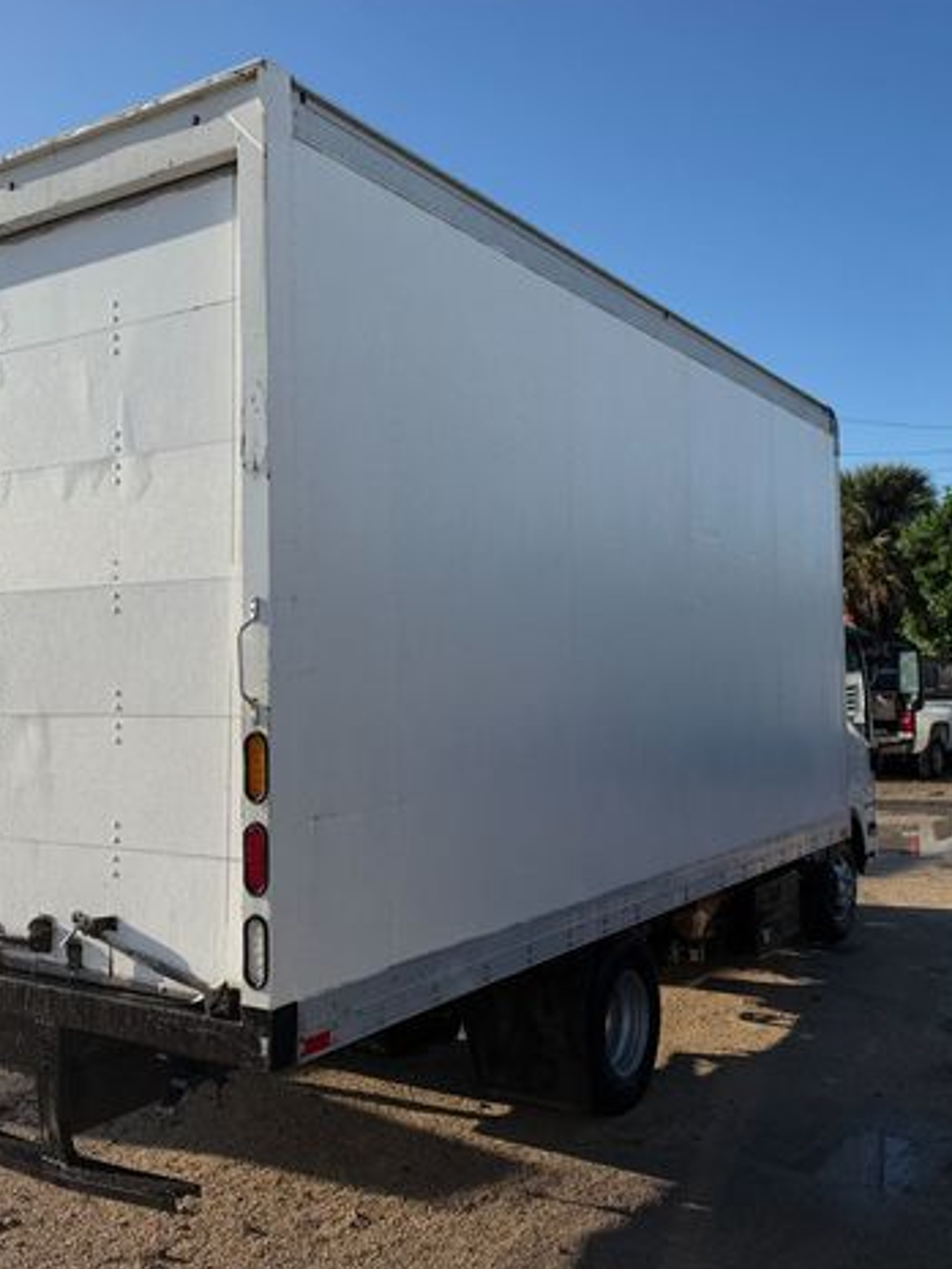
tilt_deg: +2.1
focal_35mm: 33
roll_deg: +0.8
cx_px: 363
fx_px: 1210
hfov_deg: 42.7
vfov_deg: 55.3
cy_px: 617
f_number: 1.8
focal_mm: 6.93
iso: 80
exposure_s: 1/4975
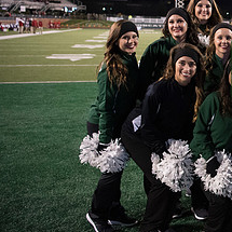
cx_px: 312
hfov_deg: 25.9
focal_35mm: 55
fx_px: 417
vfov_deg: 30.9
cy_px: 80
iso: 4000
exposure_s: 1/800
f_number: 3.2
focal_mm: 24
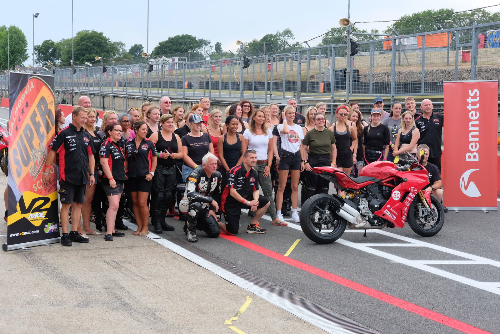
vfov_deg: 25.5
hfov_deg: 37.5
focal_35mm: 53
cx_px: 250
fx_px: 736
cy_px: 167
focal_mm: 35
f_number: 7.1
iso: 400
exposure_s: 1/150
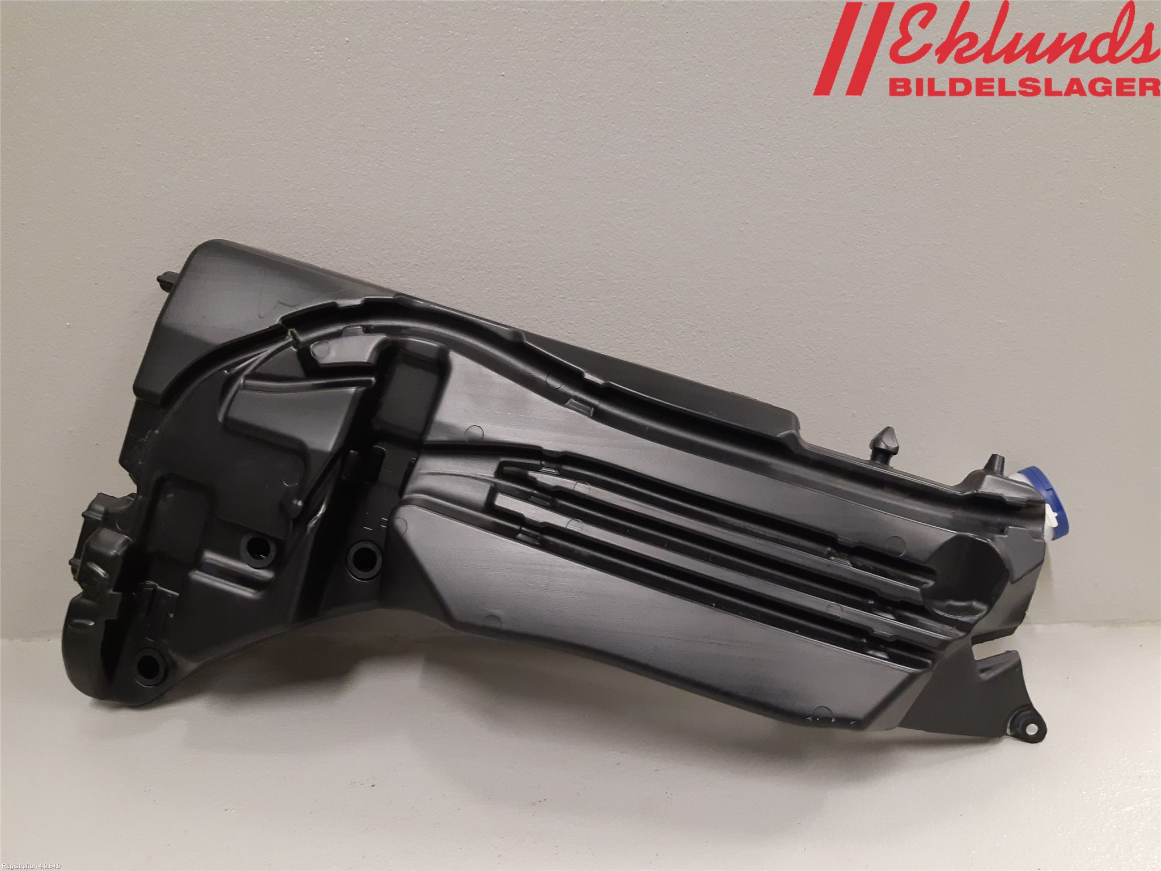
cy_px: 436
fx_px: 872
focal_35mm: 26
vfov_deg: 53.1
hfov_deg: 67.3
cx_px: 580
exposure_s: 1/50
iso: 200
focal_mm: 3.93
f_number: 1.7
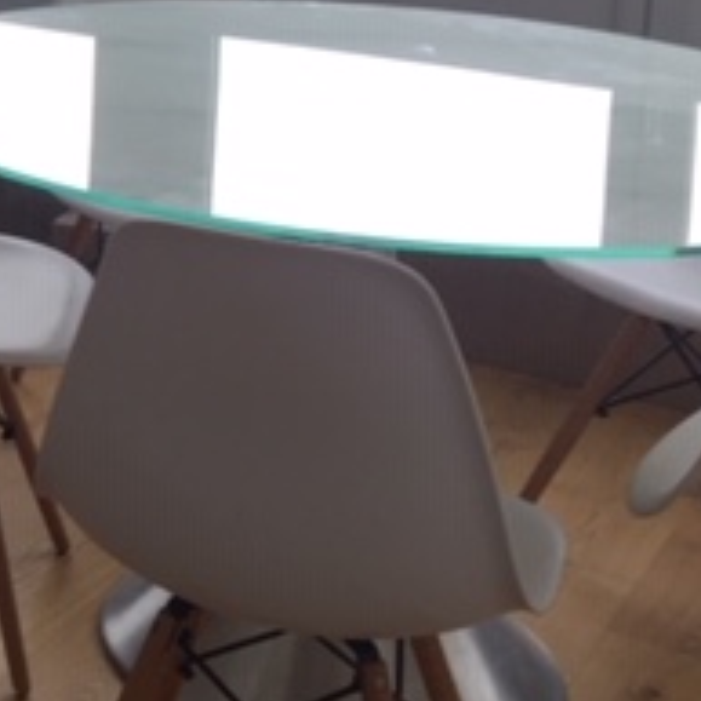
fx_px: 1947
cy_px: -11
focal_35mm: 85
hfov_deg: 18.2
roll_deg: -0.5
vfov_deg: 19.8
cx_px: -341
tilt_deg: -11.1
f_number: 2.2
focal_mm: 4.15
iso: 32
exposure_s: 1/50
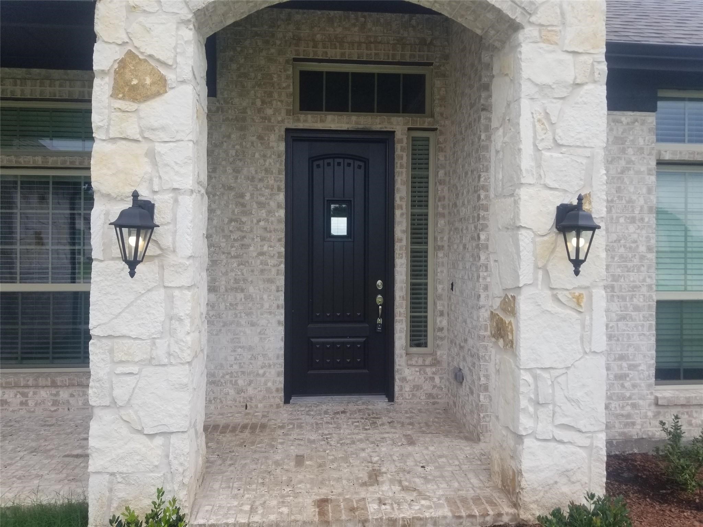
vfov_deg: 53.1
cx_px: 352
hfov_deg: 67.3
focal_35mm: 26
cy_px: 264
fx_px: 528
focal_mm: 4.25
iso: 50
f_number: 1.7
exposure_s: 1/774
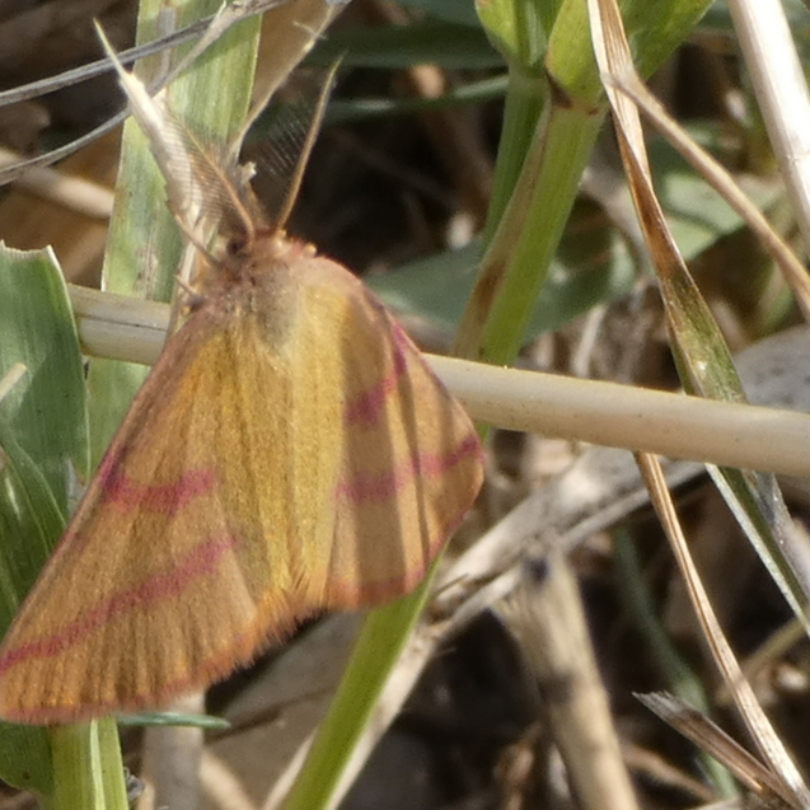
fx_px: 5136
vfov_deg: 9.0
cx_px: 282
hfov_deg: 9.0
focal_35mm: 194
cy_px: 406
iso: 80
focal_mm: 29.5
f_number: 5.4
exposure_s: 1/100
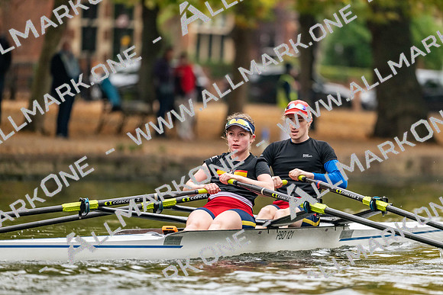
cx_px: 222
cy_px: 148
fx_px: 4923
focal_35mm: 400
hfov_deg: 5.2
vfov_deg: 3.4
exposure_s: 1/2500
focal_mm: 400
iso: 3600
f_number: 4.5
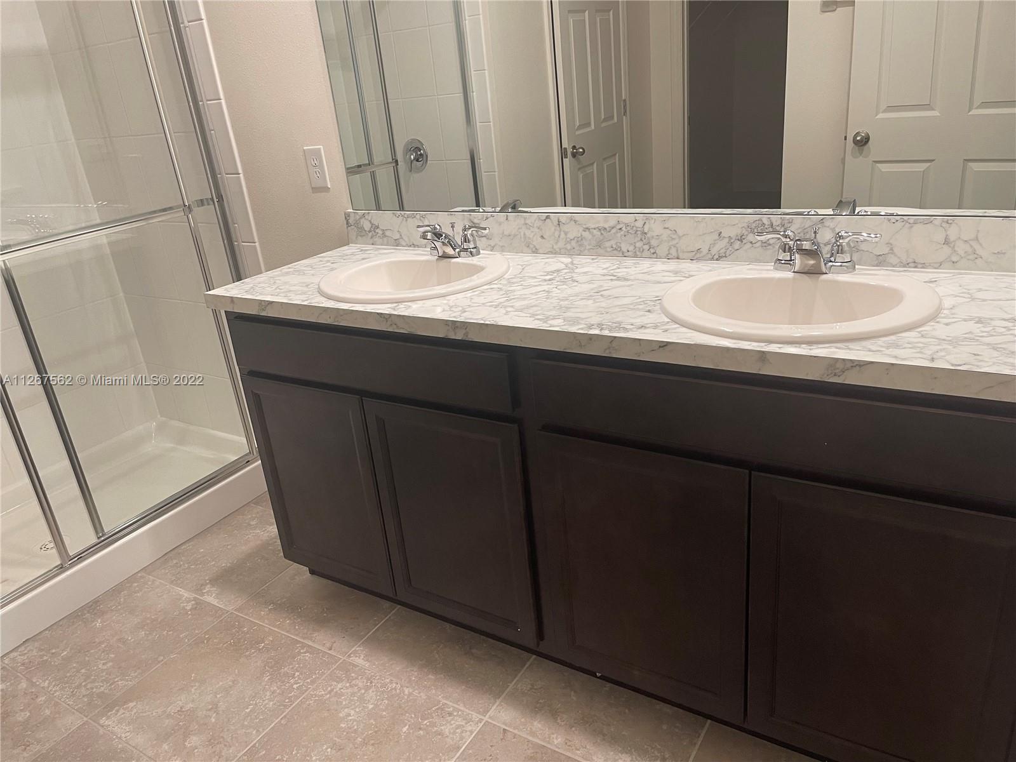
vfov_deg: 53.1
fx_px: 763
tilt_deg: -23.2
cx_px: 508
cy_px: 381
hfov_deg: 67.3
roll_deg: +7.2
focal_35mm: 26
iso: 125
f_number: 1.6
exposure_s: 1/60
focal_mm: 5.1
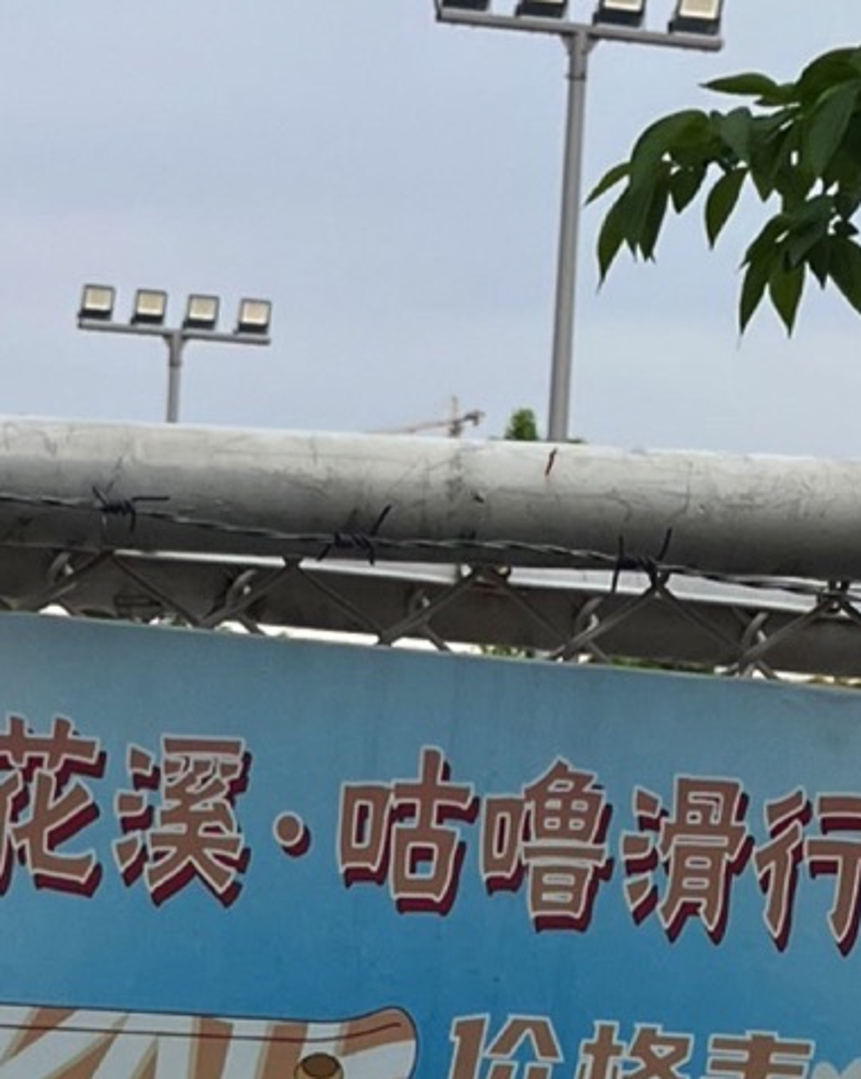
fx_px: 3475
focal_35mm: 109
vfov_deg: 17.2
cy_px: 1081
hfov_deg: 14.0
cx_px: 163
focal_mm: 5.1
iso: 50
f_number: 1.6
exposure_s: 1/2222
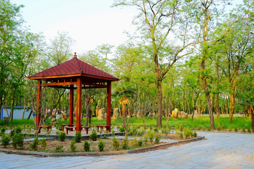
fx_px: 303
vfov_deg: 31.2
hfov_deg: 45.4
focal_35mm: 43
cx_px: 128
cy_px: 85
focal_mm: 42
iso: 200
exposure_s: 1/60
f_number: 7.1
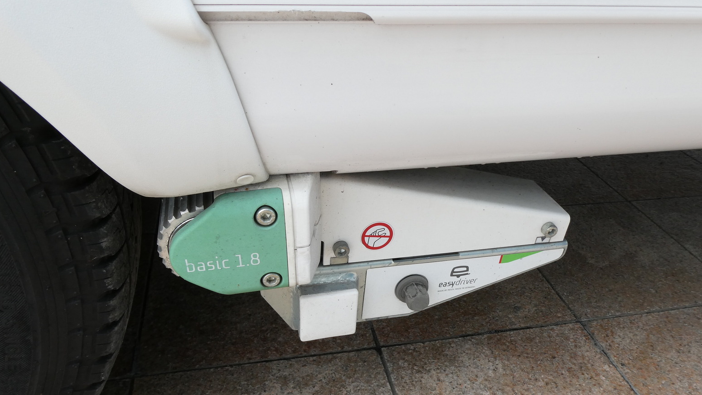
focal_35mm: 27
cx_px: 359
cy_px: 246
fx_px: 503
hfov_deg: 69.8
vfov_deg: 42.6
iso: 80
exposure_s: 1/400
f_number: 3.3
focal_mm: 4.3
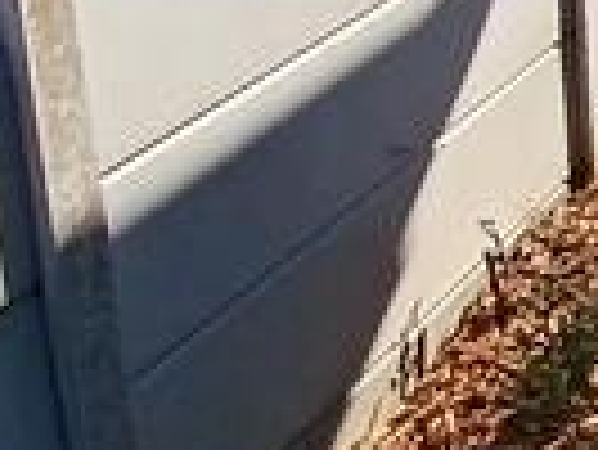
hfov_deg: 16.3
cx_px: 1057
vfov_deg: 13.9
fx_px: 1764
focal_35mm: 102
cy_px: -153
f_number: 2.2
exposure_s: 1/1110
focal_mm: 1.4
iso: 50
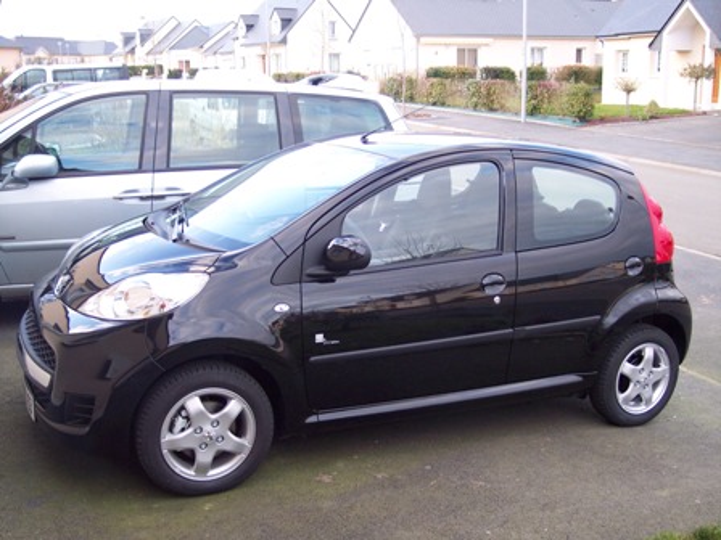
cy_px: 270
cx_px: 360
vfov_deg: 37.7
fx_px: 791
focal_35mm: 38
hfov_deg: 49.0
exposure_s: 1/90
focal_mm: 8
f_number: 2.8
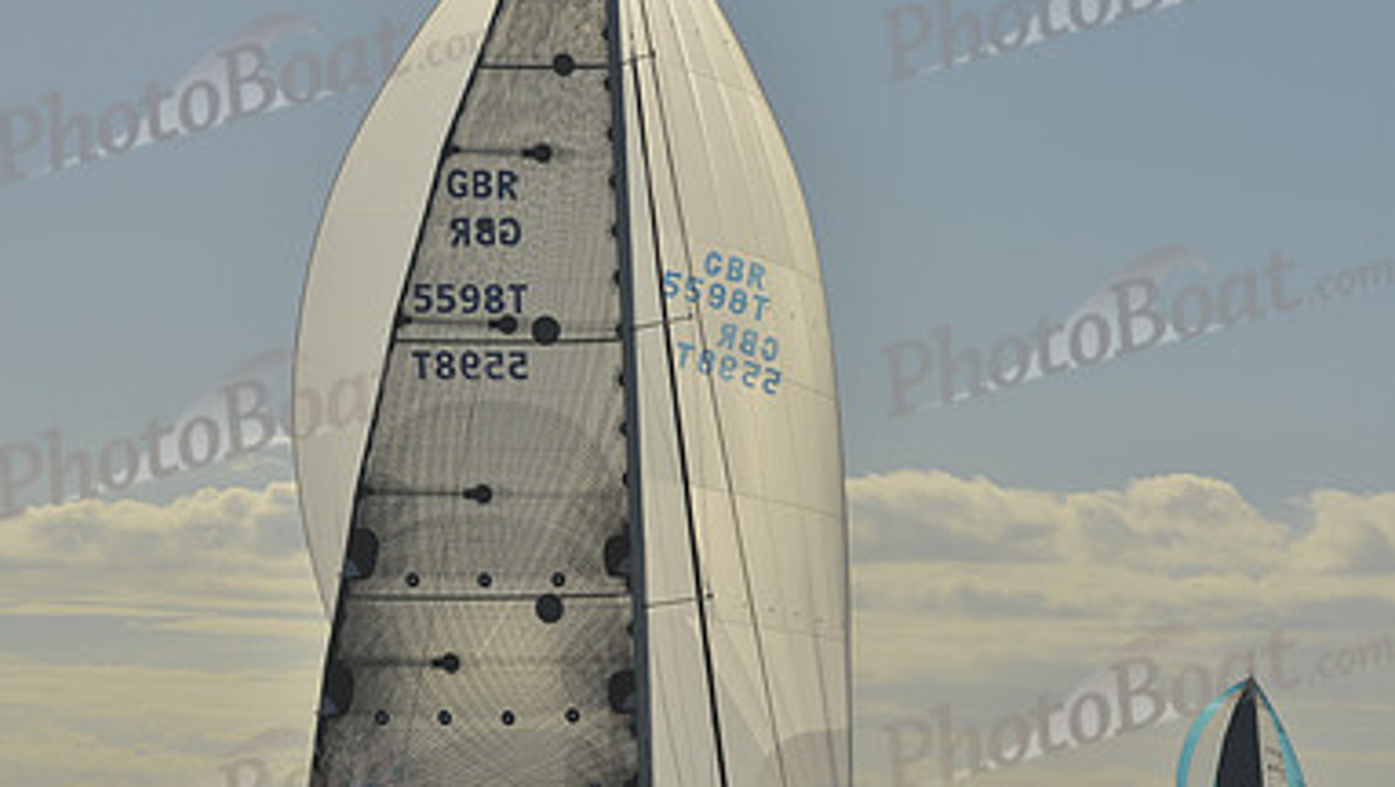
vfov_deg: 10.9
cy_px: 565
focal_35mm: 111
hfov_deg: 19.3
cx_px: 694
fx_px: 4108
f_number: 11
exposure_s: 1/640
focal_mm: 70
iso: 200
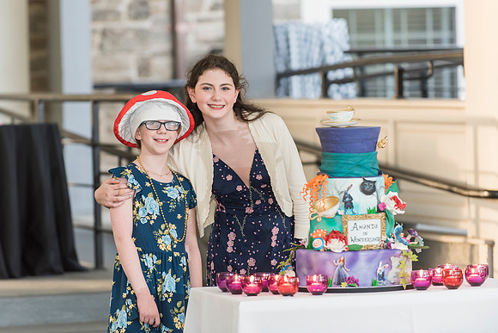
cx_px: 237
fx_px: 2901
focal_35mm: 210
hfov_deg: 9.8
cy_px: 158
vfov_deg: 6.6
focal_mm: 200
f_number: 3.5
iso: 1000
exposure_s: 1/160
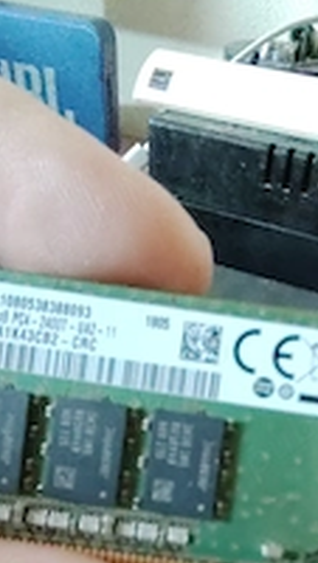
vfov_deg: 50.6
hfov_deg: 31.6
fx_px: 553
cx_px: 234
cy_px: 453
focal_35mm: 37
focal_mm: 1.42
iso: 2032
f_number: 2.2
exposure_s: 1/16.7
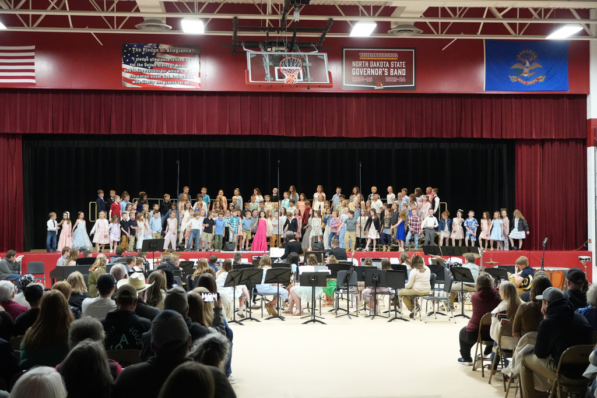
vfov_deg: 26.5
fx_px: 846
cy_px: 199
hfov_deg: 38.9
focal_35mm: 51
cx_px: 298
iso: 6400
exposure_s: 1/200
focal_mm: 34
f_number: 4.5
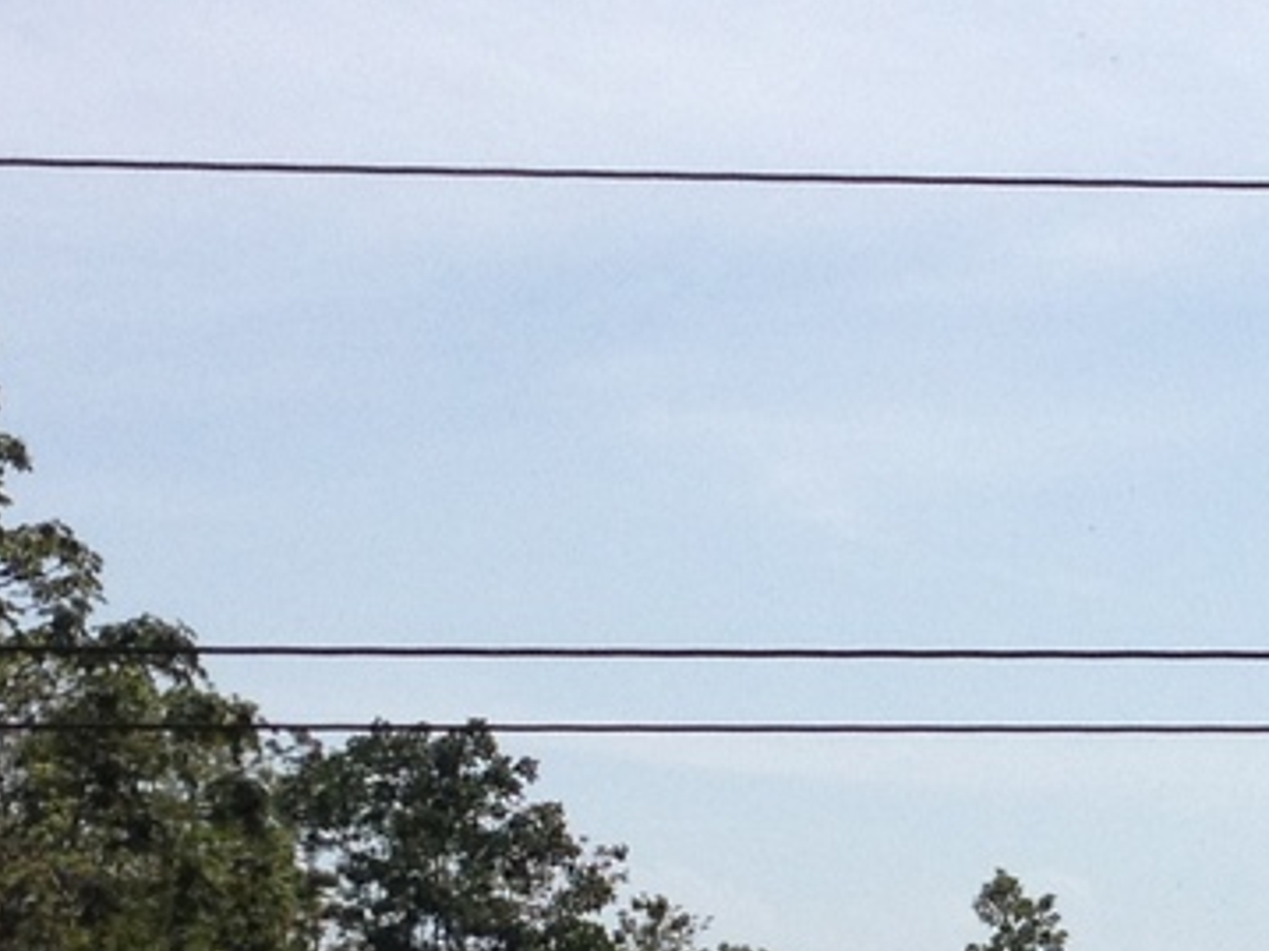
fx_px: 5717
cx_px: 1234
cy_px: 905
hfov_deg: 12.5
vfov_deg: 9.5
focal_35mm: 156
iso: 50
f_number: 2.4
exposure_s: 1/3247
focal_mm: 4.28
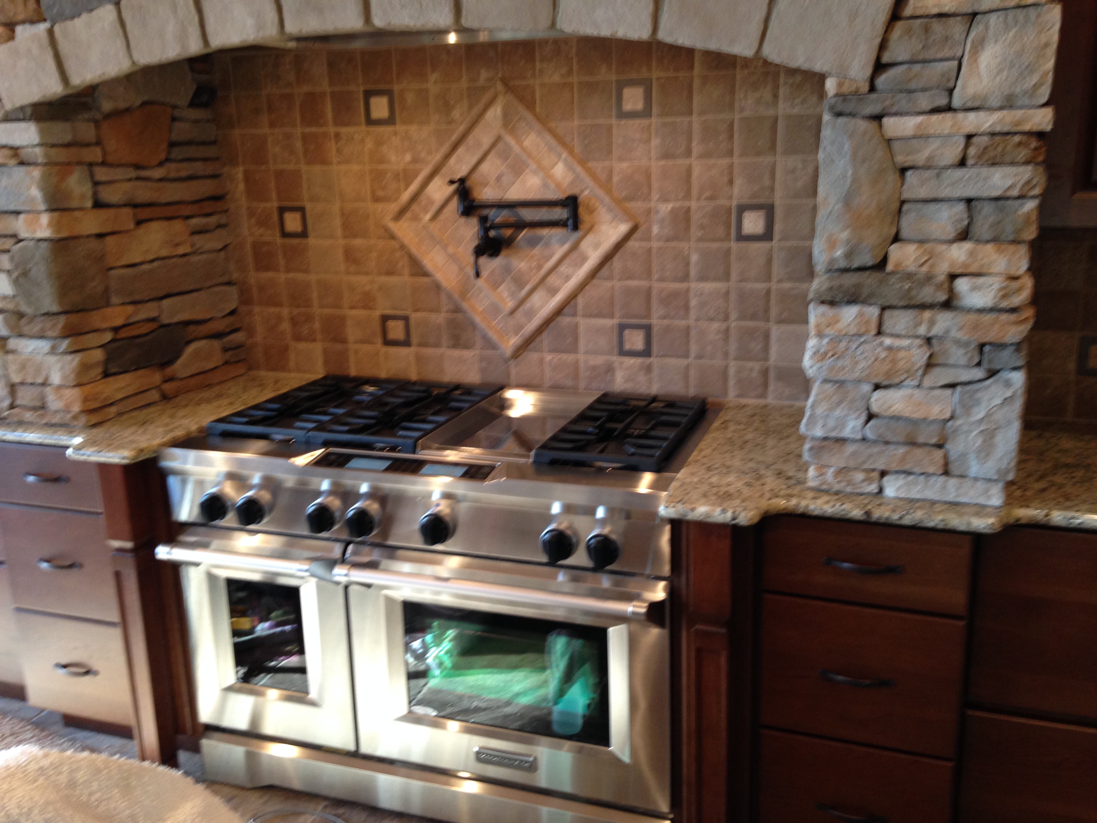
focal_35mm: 33
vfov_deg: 42.9
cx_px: 548
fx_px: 1046
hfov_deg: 55.4
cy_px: 412
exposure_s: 1/20
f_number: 2.4
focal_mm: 4.12
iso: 100
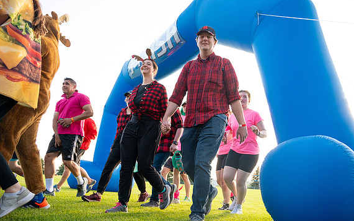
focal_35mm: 27
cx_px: 191
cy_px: 118
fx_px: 261
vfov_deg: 46.0
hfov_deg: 68.3
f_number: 4
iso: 640
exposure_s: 1/1000
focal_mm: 24
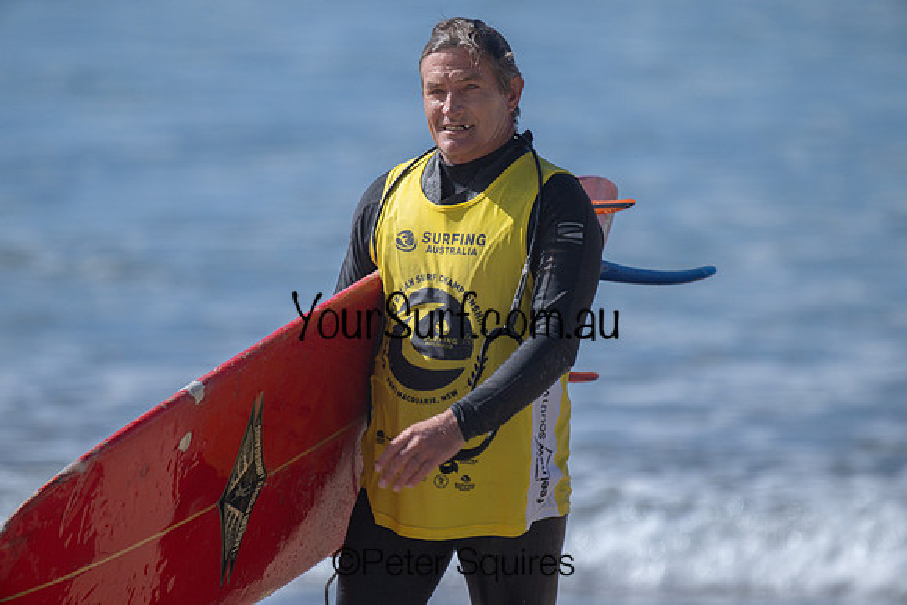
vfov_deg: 1.2
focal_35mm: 1120
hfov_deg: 1.8
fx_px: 28223
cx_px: 454
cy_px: 302
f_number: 9
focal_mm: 1120
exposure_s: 1/250
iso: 1100
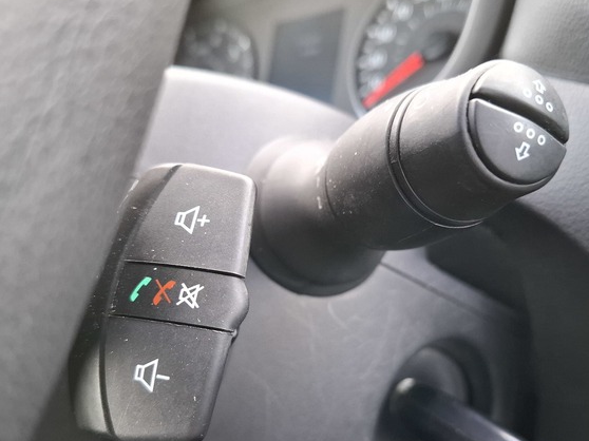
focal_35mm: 33
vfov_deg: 42.6
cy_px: 277
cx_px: 321
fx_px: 561
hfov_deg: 55.3
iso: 320
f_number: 1.8
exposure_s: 1/100
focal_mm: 5.54
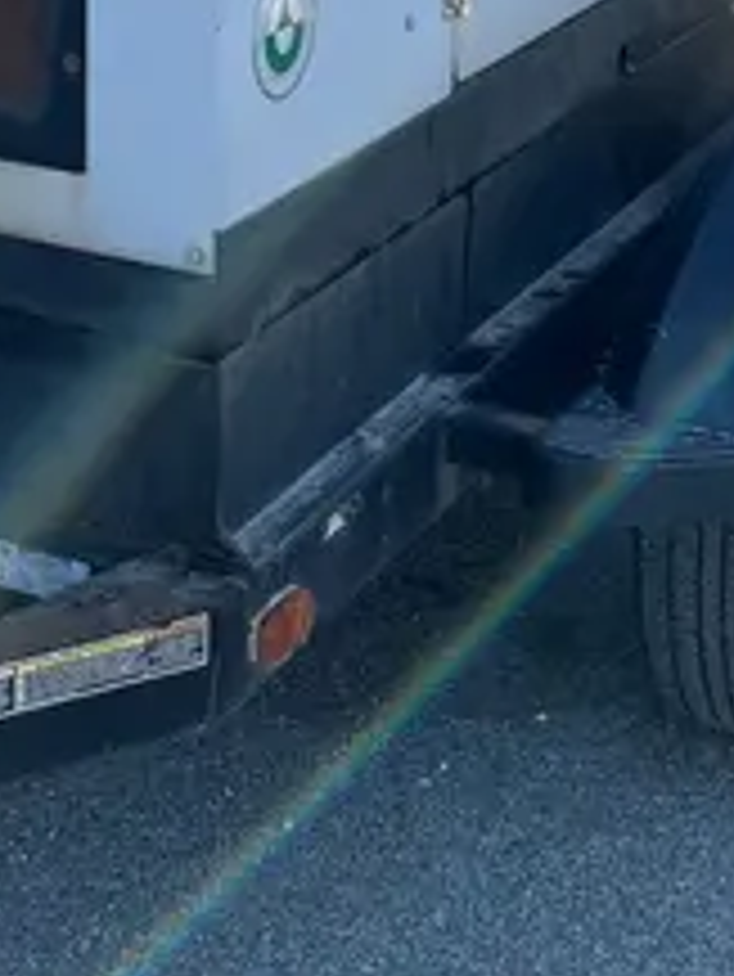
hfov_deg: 16.3
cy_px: -101
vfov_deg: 21.1
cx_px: -68
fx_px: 2486
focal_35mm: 88
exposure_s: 1/1695
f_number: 1.6
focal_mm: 5.1
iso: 50
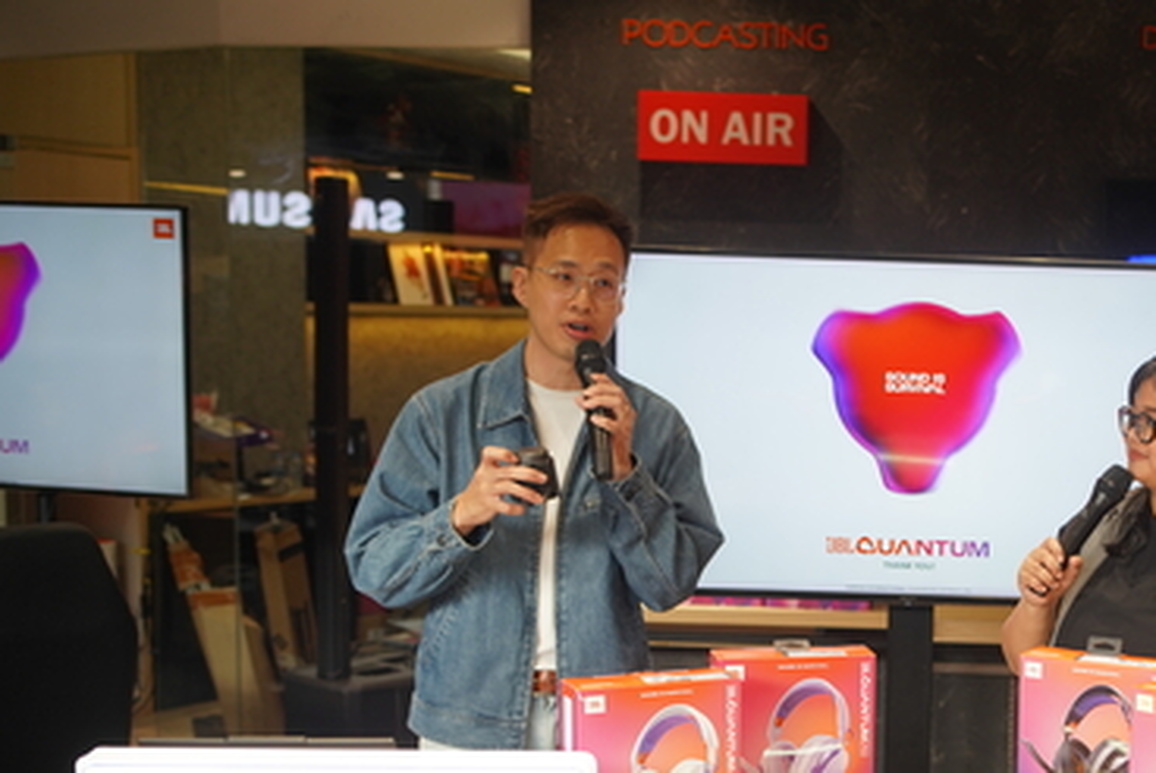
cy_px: 559
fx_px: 1832
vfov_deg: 23.6
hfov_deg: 34.0
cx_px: 927
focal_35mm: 57
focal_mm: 35
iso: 320
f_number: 2.8
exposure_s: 1/125
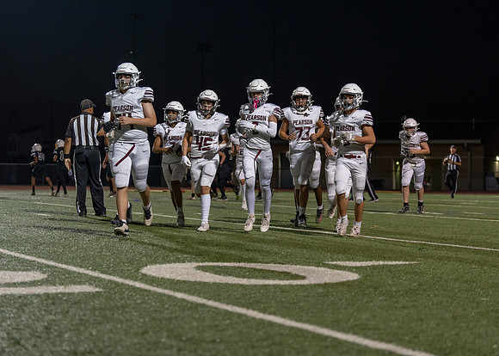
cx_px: 247
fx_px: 1182
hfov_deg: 23.8
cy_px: 159
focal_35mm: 83
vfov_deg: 17.1
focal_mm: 70
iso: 1250
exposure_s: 1/500
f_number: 2.8
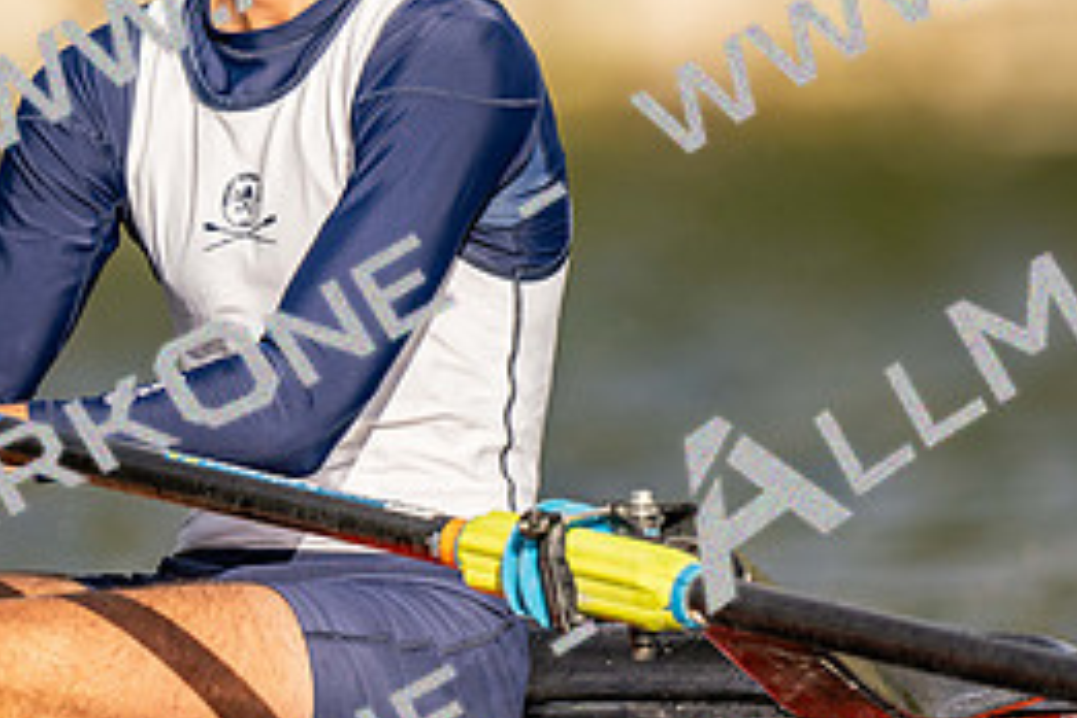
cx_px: 330
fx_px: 39846
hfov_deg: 1.5
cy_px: 223
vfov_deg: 1.0
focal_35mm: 1332
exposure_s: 1/2500
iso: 160
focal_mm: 600
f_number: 4
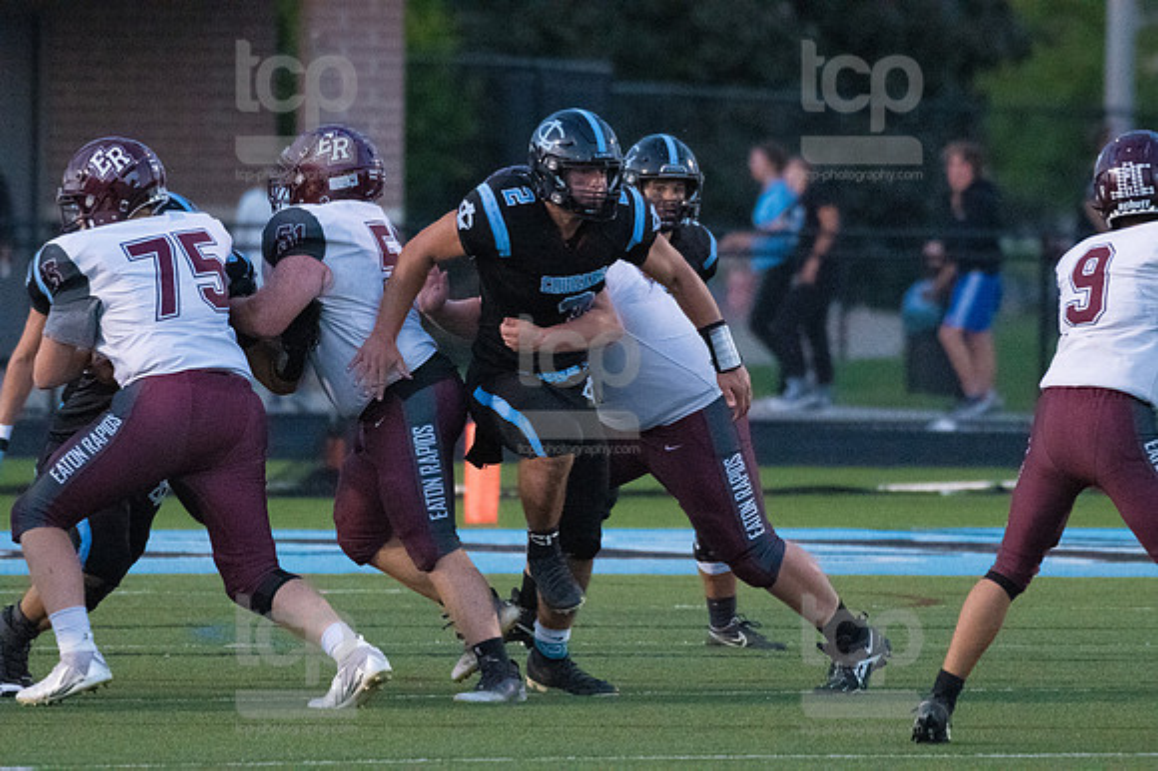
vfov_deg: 2.5
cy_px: 386
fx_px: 17359
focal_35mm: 540
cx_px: 579
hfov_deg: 3.8
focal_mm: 360
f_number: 5.6
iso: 6400
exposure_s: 1/2000
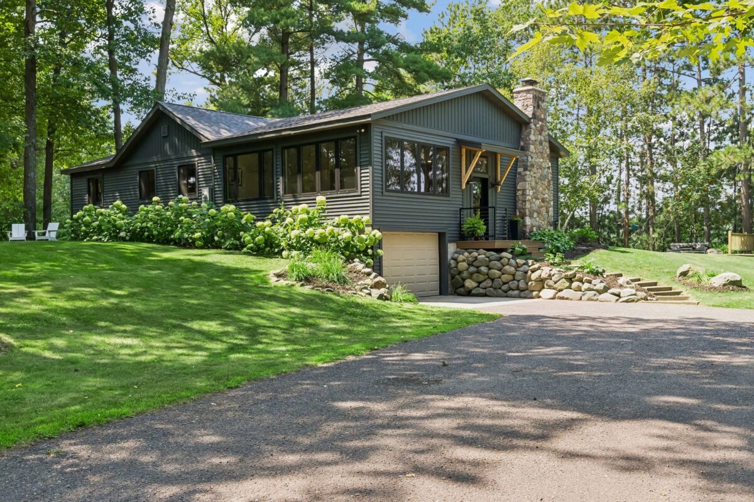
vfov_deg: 38.9
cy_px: 251
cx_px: 377
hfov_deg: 55.8
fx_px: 712
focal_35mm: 34
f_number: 8
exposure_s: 1/400
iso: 800
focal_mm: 23
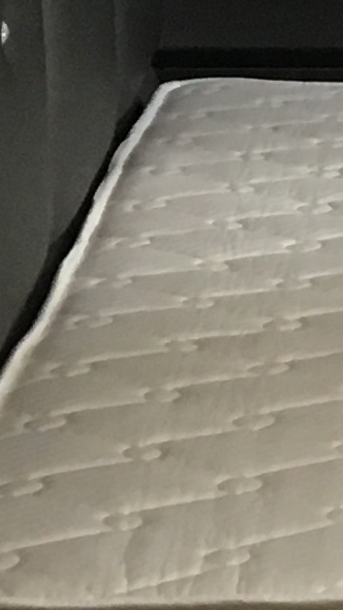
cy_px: 96
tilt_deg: -9.5
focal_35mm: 216
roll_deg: -4.6
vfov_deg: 9.9
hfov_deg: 4.9
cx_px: 1556
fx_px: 3491
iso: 125
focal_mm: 4.15
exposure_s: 1/33
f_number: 2.2
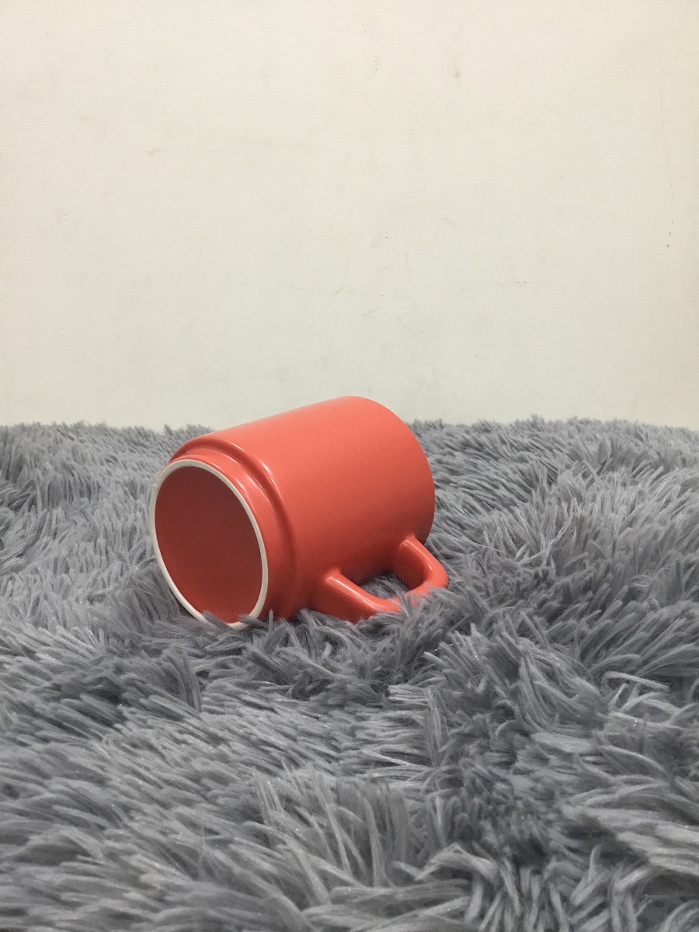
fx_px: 835
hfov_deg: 45.4
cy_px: 466
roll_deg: +1.0
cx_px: 350
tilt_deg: -12.1
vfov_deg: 58.4
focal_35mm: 31
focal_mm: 3.3
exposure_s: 1/33
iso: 125
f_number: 2.4
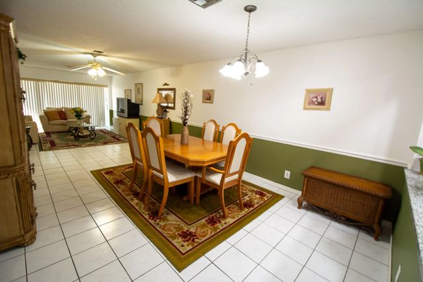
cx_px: 212
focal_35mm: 15
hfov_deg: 100.4
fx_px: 176
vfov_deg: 77.4
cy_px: 141
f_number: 6.3
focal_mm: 10
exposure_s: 1/13
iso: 400
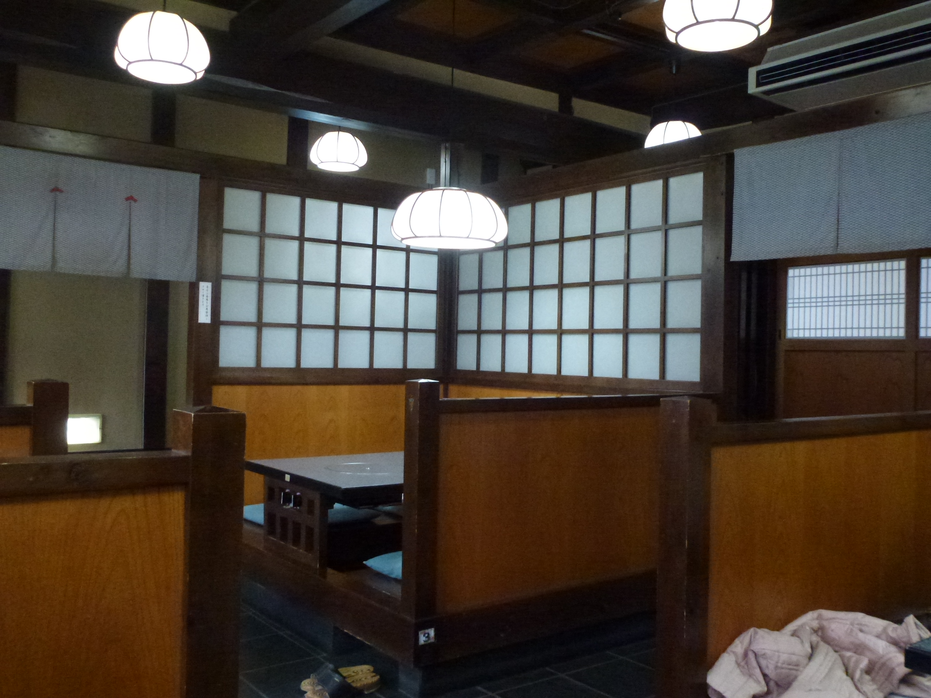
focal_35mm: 30
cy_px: 349
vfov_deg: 46.8
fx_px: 807
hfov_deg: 60.0
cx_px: 466
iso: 800
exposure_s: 1/25
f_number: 3.5
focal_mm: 5.4
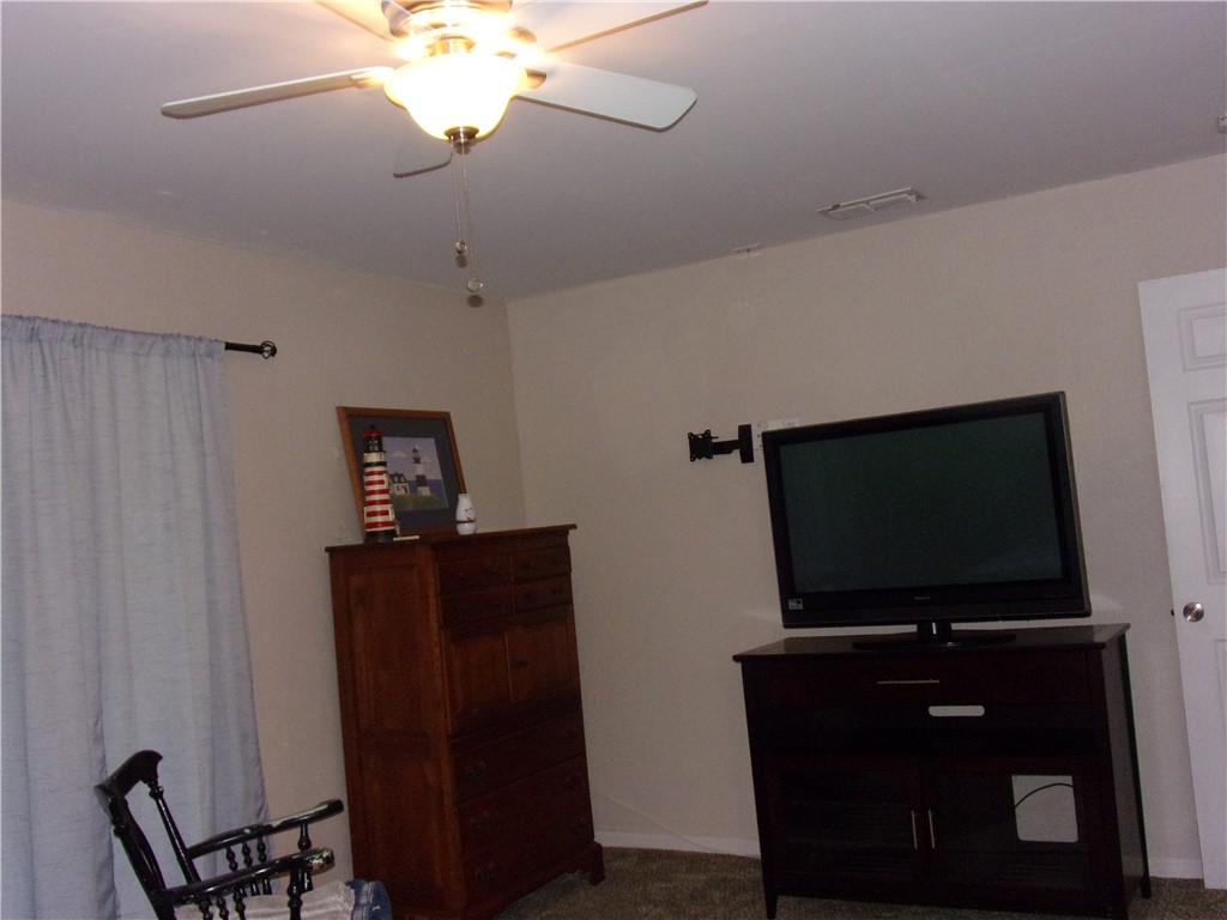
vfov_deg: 42.9
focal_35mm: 33
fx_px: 1170
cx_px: 614
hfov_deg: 55.4
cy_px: 460
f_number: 3.7
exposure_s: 1/34
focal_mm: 5.9
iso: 250
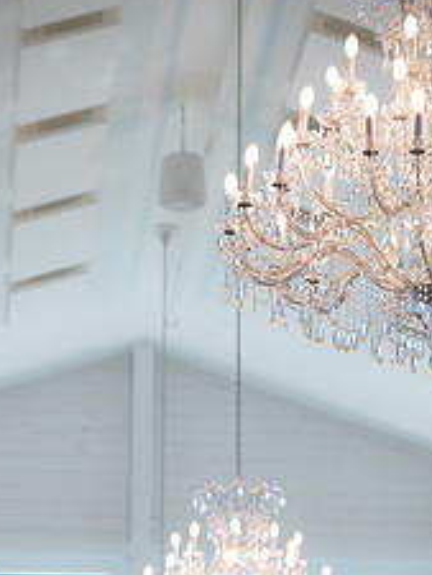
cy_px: 377
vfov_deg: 12.0
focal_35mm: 164
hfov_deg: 9.0
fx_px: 2726
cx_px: 373
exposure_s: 1/125
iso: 160
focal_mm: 60
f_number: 3.2
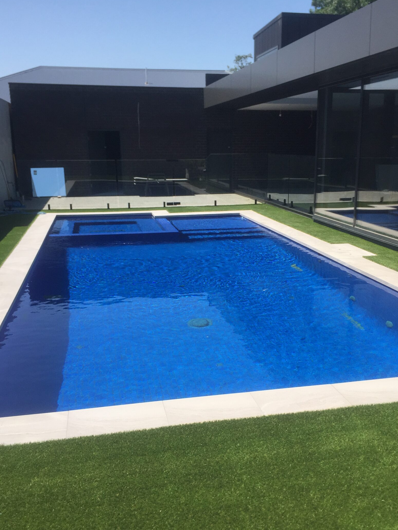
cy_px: 285
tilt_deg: -12.8
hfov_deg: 39.7
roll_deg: +0.7
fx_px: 552
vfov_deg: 51.3
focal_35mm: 36
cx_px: 210
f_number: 2.2
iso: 32
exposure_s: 1/2083
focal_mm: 4.15
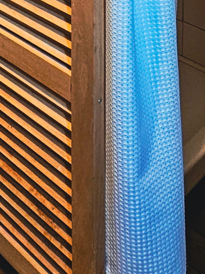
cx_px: -4
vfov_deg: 24.6
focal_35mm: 58
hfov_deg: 24.0
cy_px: -152
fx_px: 458
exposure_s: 1/50
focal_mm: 2.2
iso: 160
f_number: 2.2
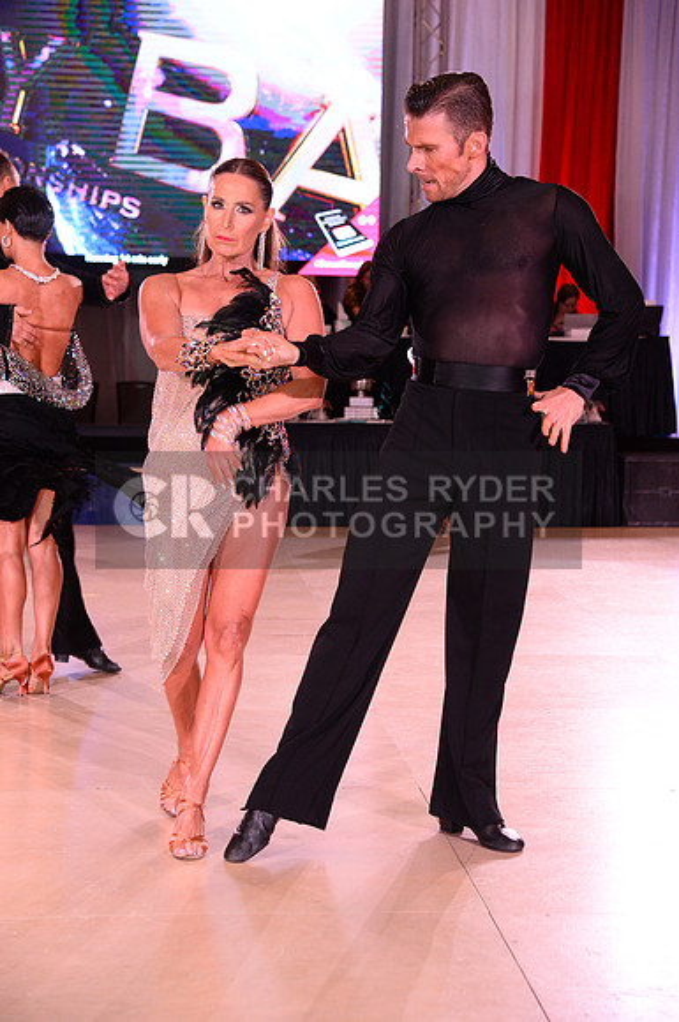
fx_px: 1986
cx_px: 340
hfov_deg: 19.4
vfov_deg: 28.9
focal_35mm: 70
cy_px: 511
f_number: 5.6
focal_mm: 70
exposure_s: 1/250
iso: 2500
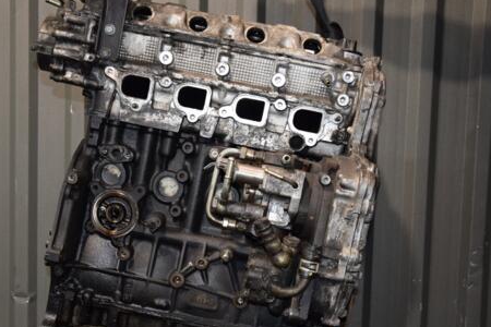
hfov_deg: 38.1
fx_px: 709
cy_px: 211
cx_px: 199
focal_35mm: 52
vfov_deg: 25.9
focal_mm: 26
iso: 800
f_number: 5
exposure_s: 1/60
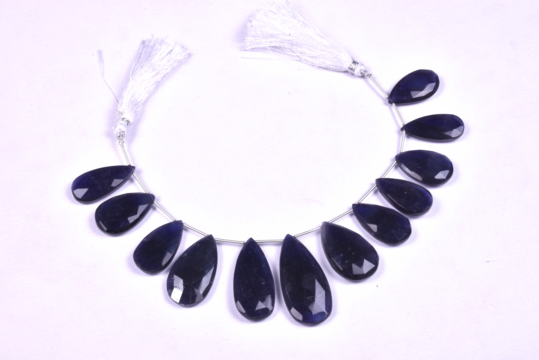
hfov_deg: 27.0
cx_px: 270
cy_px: 180
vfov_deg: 18.2
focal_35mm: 75
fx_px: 1123
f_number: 32
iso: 250
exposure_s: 1/125
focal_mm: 50
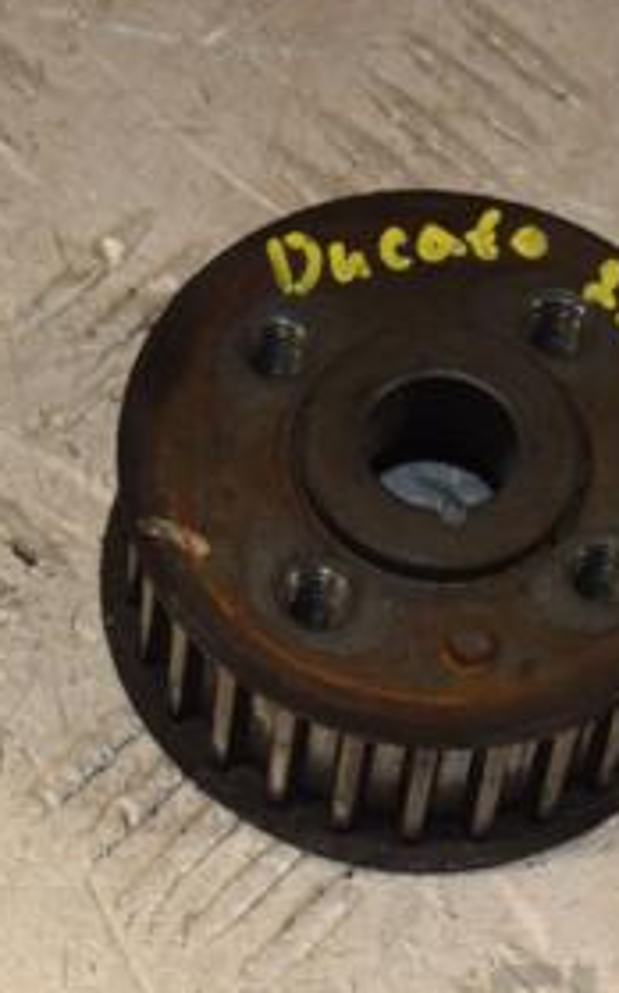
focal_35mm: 230
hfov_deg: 5.7
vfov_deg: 9.1
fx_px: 6218
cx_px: 423
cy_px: 545
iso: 800
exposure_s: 1/200
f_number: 8
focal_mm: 70
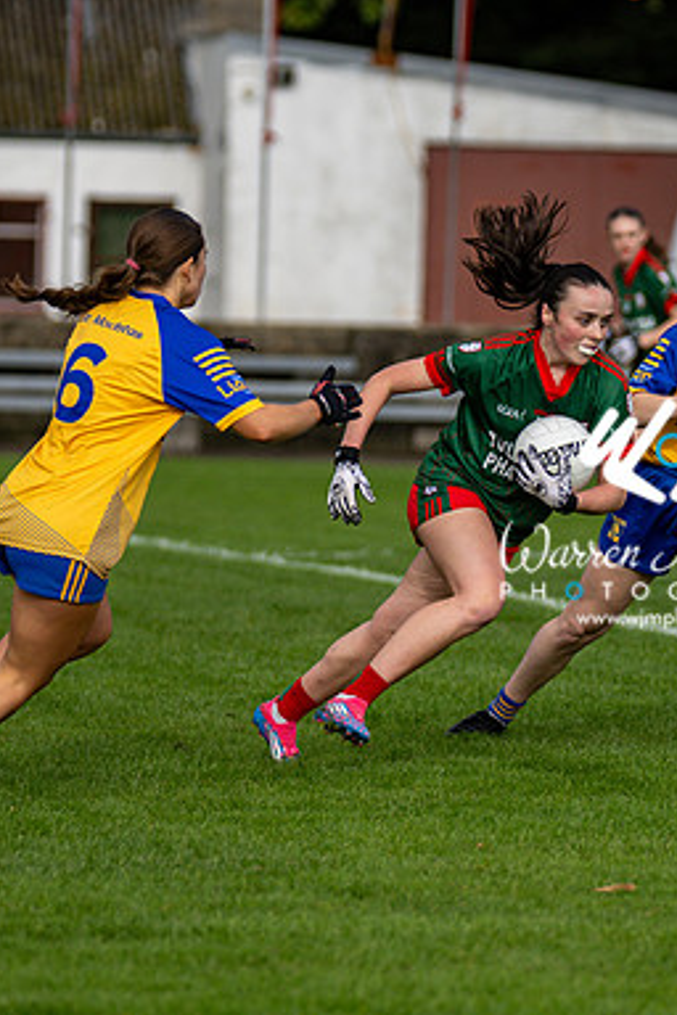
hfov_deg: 3.6
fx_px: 10859
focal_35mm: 385
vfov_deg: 5.4
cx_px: 672
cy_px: 508
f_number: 2.8
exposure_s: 1/3200
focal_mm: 170
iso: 200
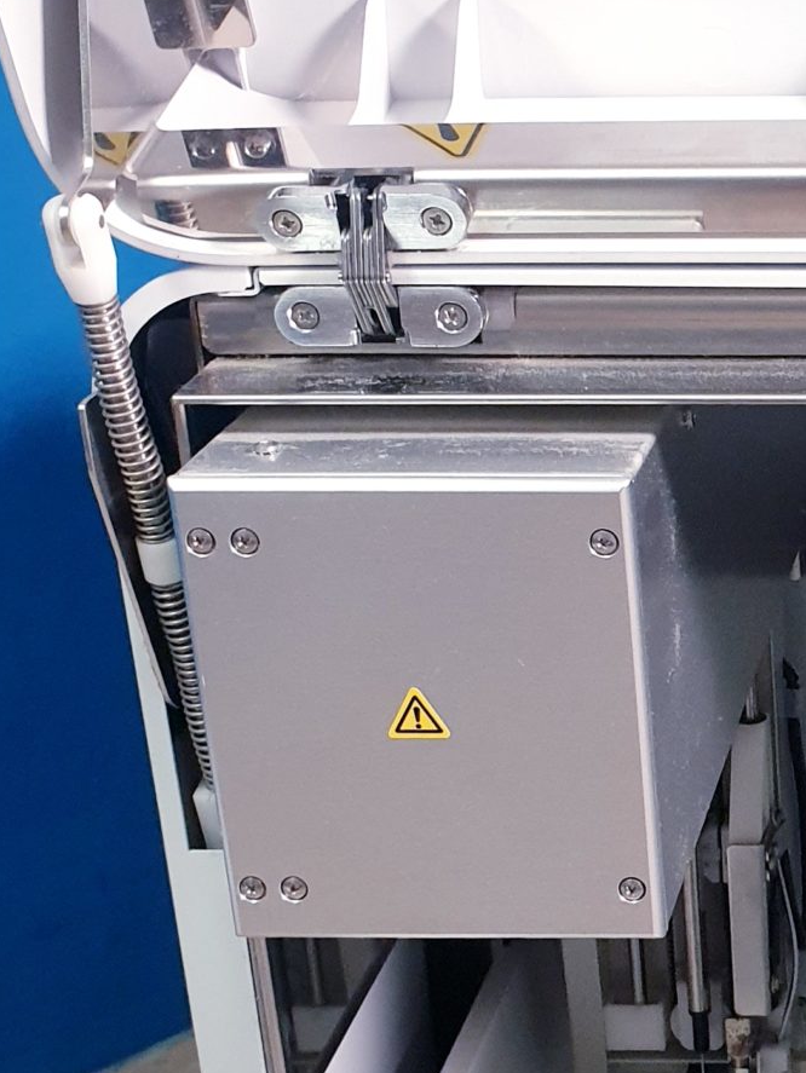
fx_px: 2327
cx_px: 983
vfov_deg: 26.0
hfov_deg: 18.6
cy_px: 596
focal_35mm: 75
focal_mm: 4.3
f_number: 2.4
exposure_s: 1/33
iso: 320
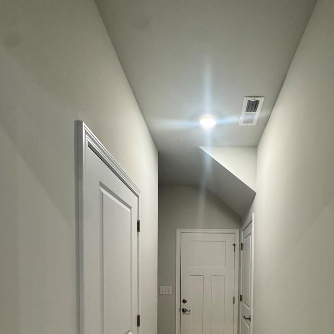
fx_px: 251
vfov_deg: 60.3
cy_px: 279
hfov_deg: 66.5
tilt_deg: -2.3
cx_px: 203
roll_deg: -0.9
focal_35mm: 23
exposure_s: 1/120
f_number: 2.2
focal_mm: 2.22
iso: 320
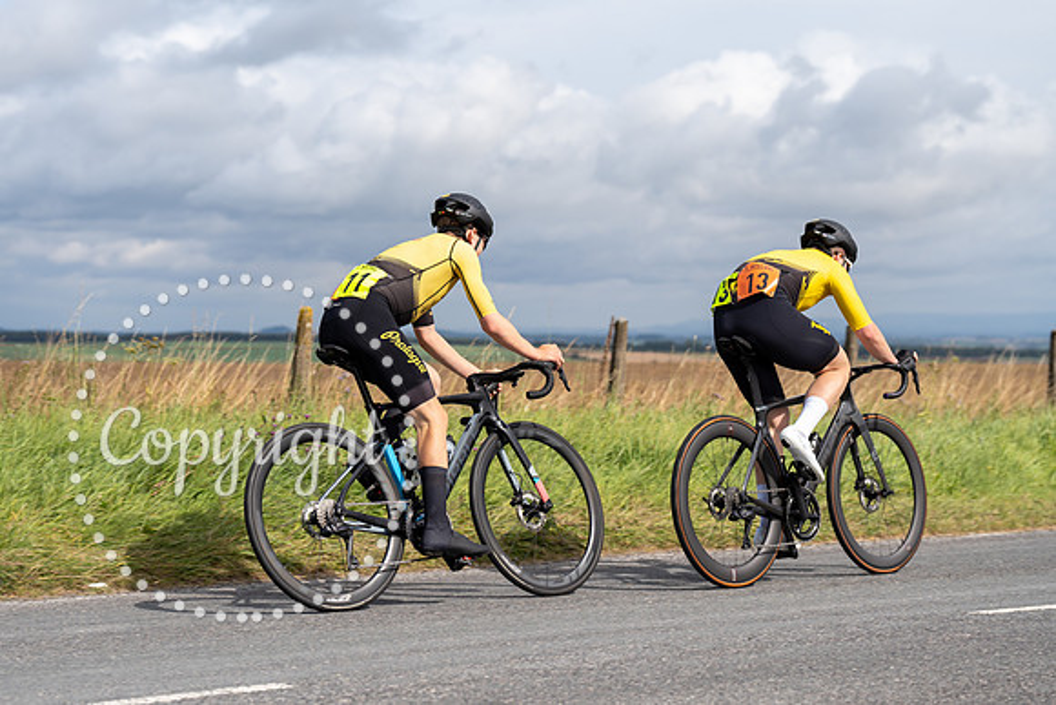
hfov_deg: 26.6
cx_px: 528
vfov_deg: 18.0
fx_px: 2230
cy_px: 352
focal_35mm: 76
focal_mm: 76
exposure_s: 1/800
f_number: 4
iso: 100
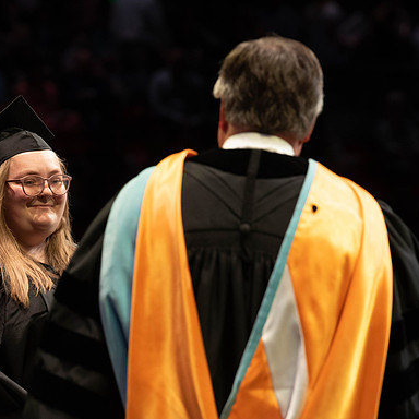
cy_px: 212
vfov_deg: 6.9
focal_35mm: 252
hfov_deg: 6.9
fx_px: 3451
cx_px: 128
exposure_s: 1/320
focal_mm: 170
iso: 1600
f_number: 4.5
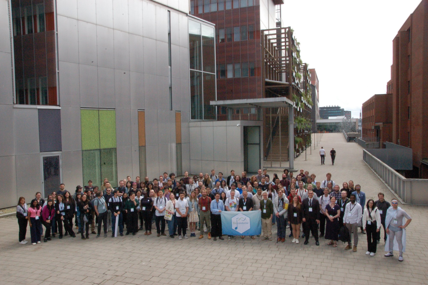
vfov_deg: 45.6
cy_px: 142
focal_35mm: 28
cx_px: 214
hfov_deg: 64.6
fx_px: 339
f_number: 32
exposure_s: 1/125
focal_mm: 19
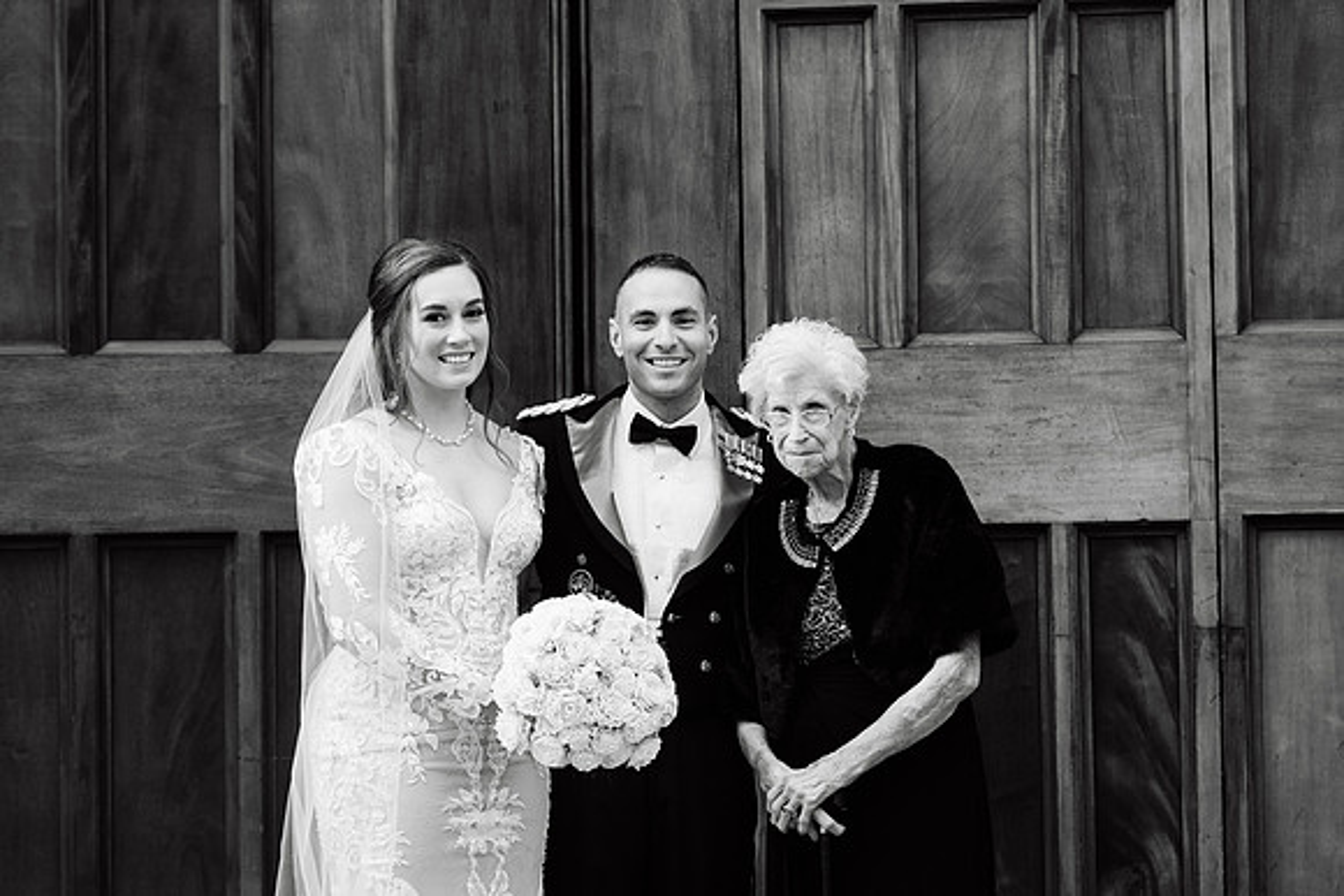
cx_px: 672
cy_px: 448
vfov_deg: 13.0
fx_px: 3921
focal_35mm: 105
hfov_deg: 19.5
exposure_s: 1/400
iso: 500
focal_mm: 105
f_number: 4.5
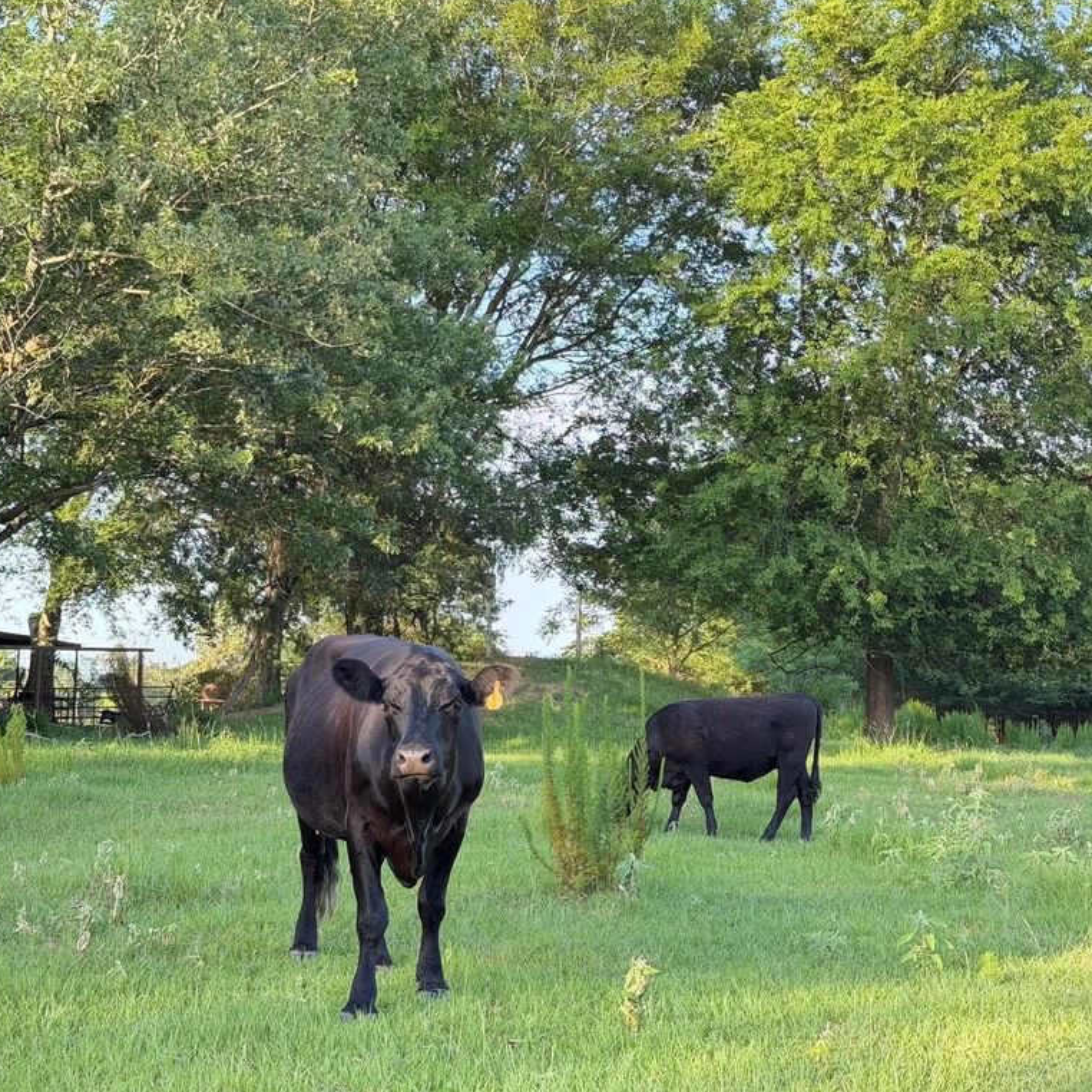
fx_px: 2034
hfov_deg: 30.0
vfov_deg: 30.0
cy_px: 543
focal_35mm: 57
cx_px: 576
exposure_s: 1/174
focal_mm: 6.76
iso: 64
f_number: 1.78
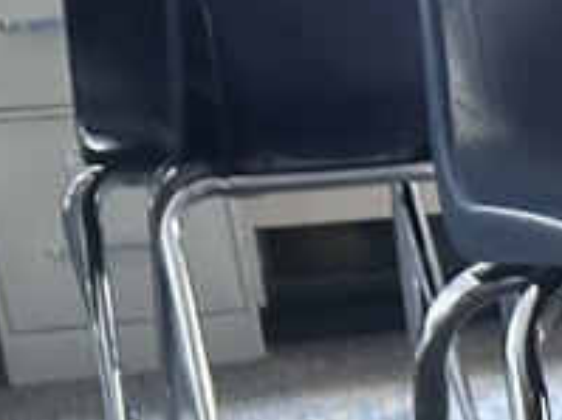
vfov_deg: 9.7
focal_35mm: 134
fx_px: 2174
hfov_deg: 13.5
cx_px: 957
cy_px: 1029
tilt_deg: -26.1
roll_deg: +3.3
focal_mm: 5.7
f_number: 1.5
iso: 640
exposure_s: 1/30
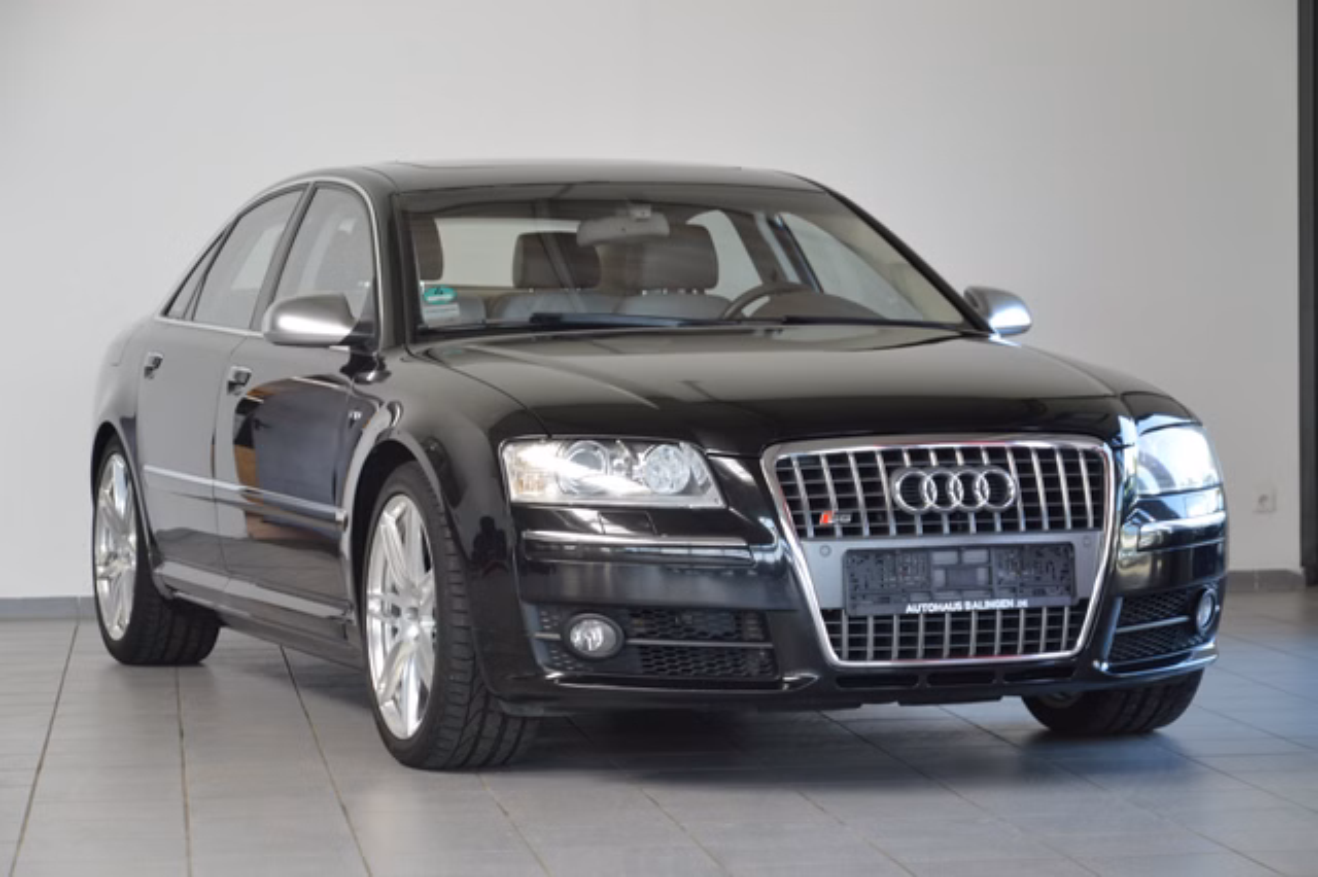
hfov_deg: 19.5
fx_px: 3842
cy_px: 438
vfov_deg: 13.0
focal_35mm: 105
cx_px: 659
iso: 400
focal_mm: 70
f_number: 5.3
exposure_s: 1/40
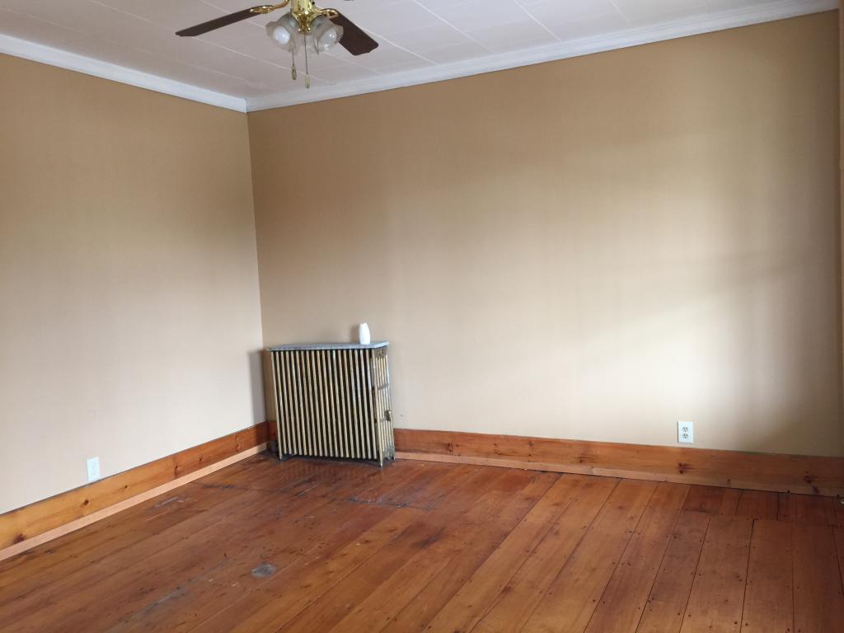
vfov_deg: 48.2
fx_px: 707
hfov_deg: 61.7
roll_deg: +2.7
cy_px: 316
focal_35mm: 29
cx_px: 422
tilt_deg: -4.8
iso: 40
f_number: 2.2
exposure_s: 1/15
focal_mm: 4.15
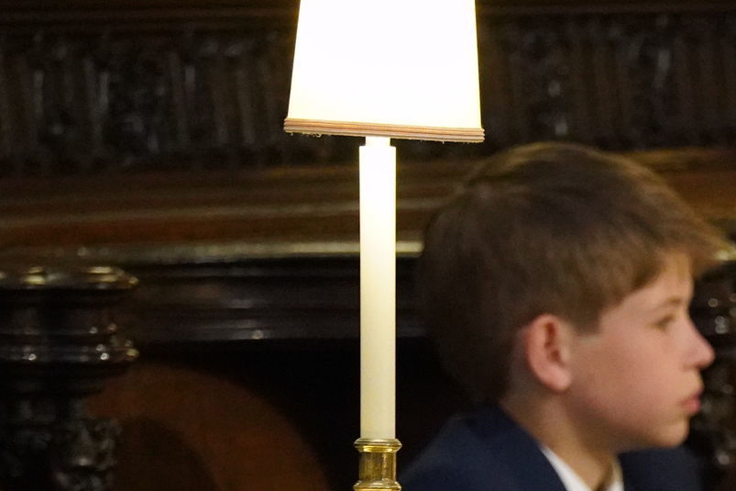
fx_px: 17557
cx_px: 1245
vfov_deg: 1.6
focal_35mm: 859
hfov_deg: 2.4
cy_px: 859
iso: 6400
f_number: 4
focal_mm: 197
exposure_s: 1/250
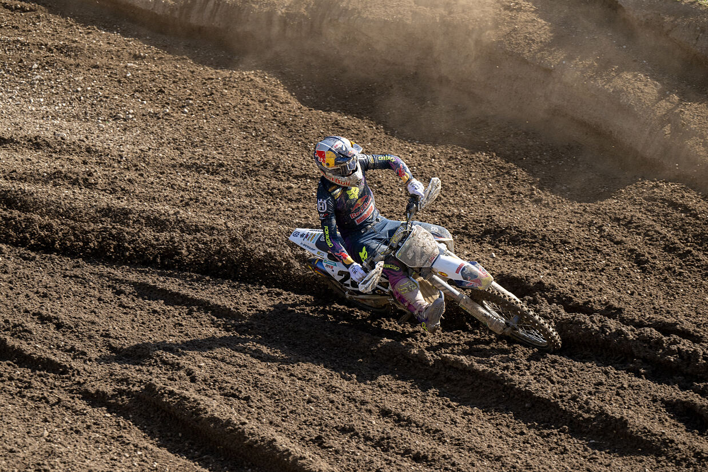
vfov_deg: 9.2
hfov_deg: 13.7
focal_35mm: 150
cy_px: 236
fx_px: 2951
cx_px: 354
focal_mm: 150
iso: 320
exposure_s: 1/1600
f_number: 5
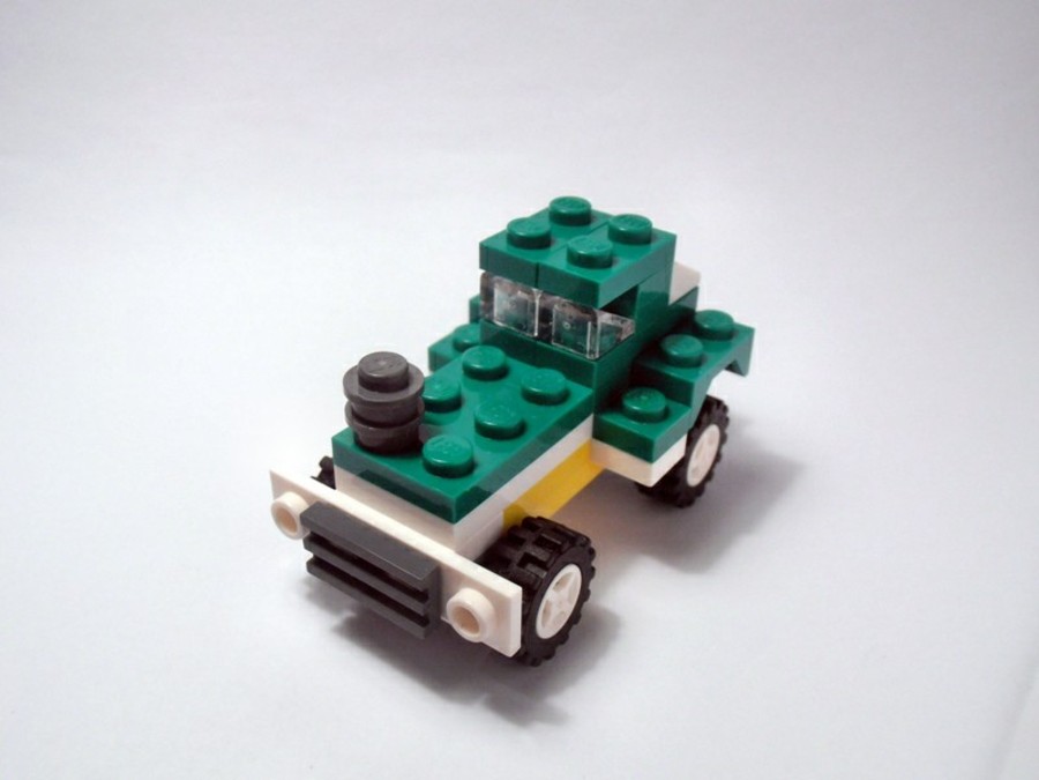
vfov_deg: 38.7
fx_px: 1111
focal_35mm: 37
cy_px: 390
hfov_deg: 50.1
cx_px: 520
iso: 80
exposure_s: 1/80
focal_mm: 6.61
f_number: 3.9
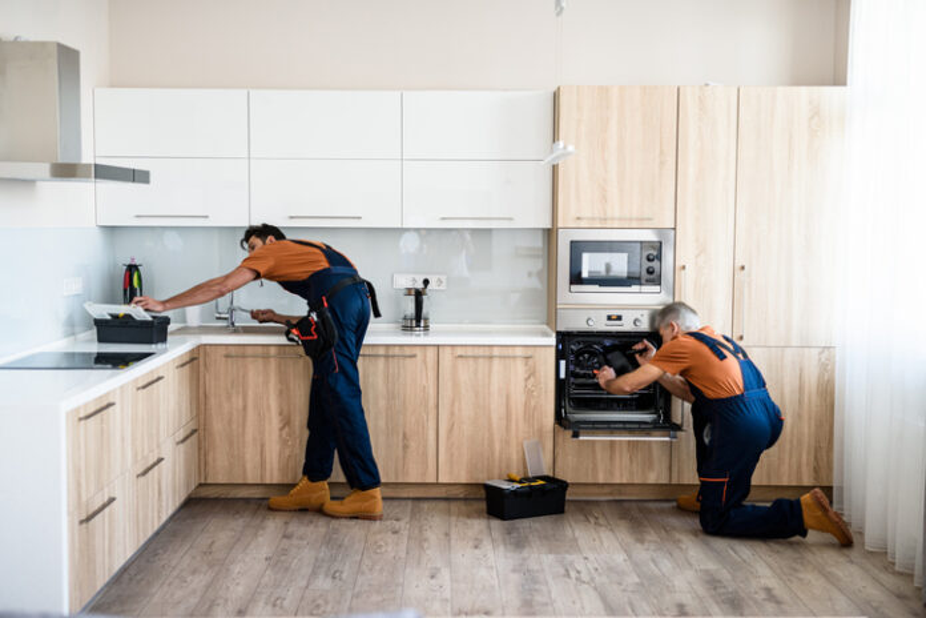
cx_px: 463
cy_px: 309
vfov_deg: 27.0
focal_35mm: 50
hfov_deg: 39.6
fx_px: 1286
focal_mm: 50
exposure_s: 1/125
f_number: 2.5
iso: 640
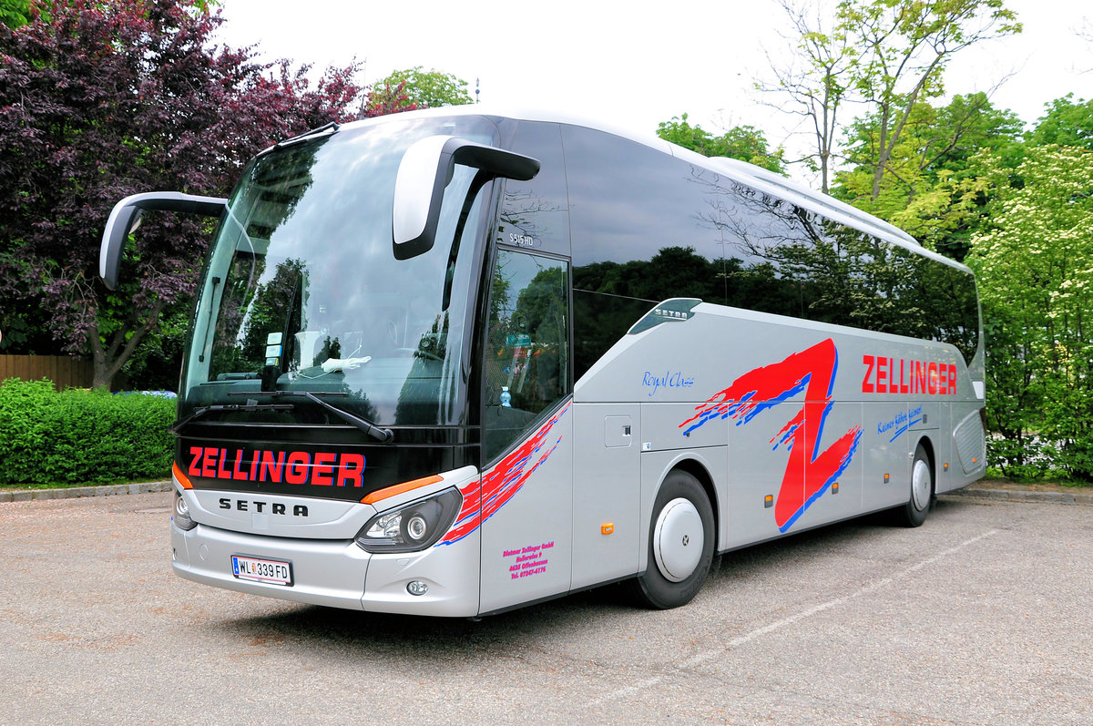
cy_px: 363
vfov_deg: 36.8
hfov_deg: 53.2
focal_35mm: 36
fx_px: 1092
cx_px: 546
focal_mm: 24
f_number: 7.1
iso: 200
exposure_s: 1/200
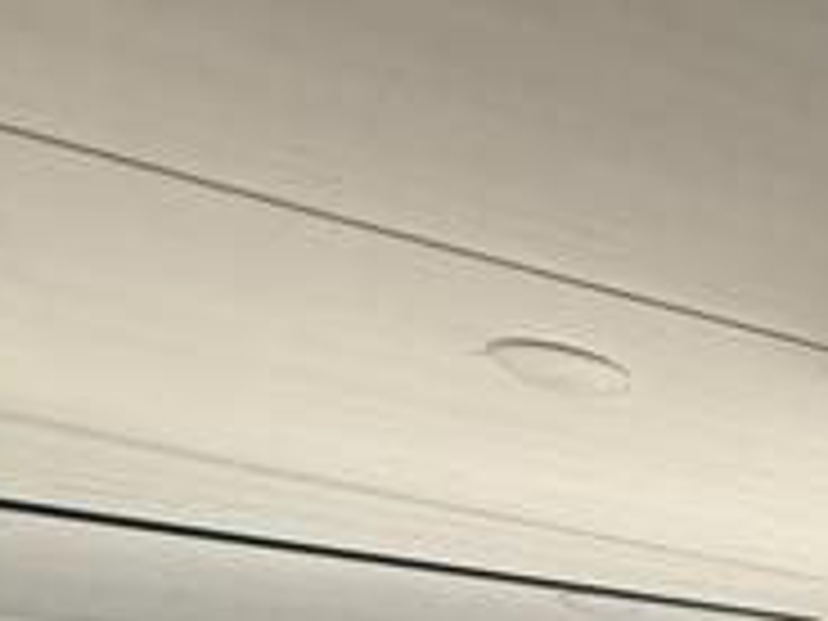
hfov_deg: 20.7
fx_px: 1459
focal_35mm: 61
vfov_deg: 17.0
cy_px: 1274
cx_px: 1530
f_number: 2.2
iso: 320
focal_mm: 2.22
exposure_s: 1/99
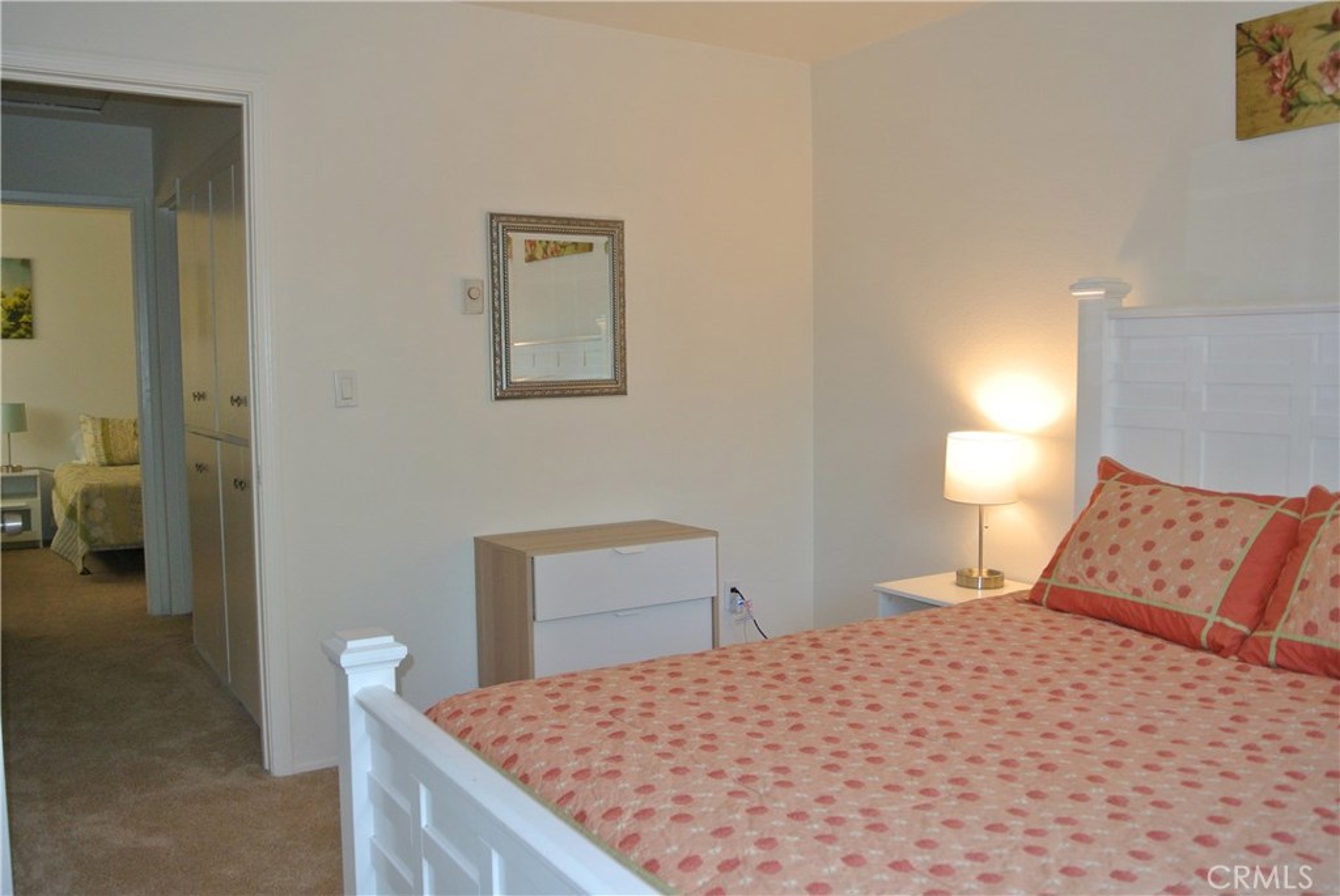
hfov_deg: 63.6
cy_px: 448
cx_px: 670
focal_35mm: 29
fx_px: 1080
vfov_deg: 45.1
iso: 360
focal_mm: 11
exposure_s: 1/60
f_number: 3.5
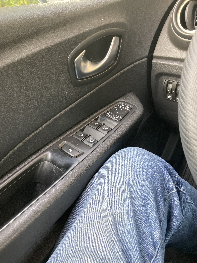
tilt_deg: -36.2
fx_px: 212
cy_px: 132
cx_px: 98
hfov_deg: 49.7
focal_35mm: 28
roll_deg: +2.8
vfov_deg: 63.4
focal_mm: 3.99
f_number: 1.8
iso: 80
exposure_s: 1/62
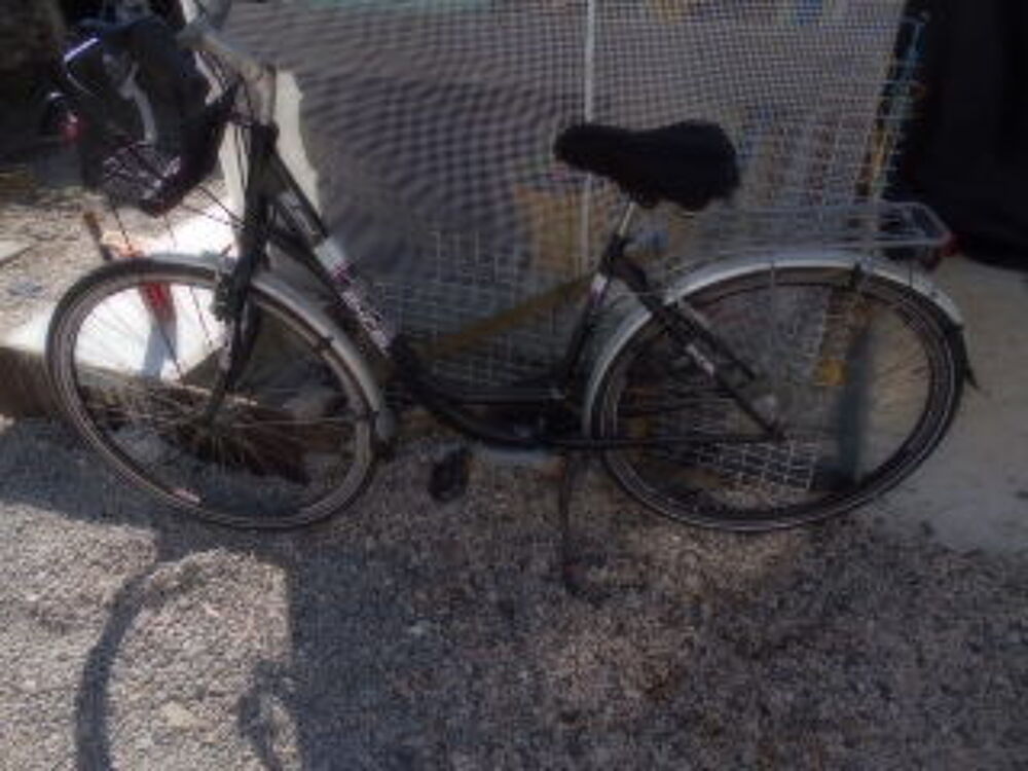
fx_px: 772
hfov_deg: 67.3
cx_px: 514
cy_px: 386
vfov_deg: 53.1
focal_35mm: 26
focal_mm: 4.6
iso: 80
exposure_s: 1/800
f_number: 3.2
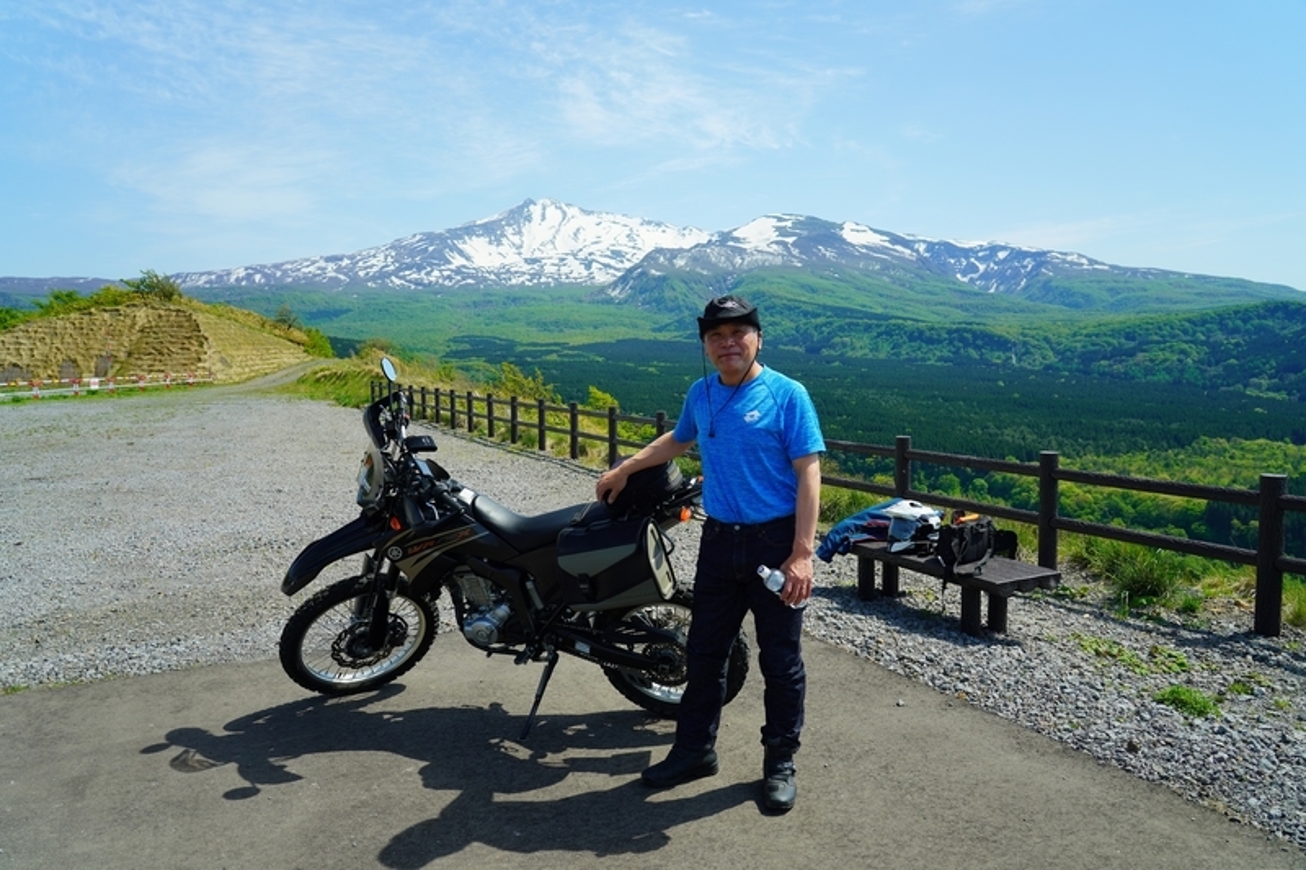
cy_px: 435
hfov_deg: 69.4
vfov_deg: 49.5
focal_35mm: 26
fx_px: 943
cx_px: 653
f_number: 5.6
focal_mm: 26
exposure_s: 1/200
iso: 100
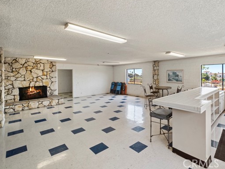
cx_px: 141
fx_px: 110
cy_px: 75
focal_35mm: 17
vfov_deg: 74.4
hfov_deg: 89.2
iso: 3200
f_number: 14
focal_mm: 14
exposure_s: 1/30
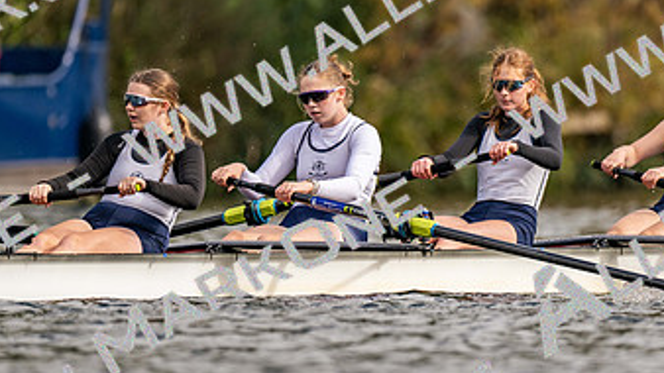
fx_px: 19012
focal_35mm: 1080
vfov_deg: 1.1
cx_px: 365
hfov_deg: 2.0
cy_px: 172
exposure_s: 1/2500
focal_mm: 600
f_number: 4
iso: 220
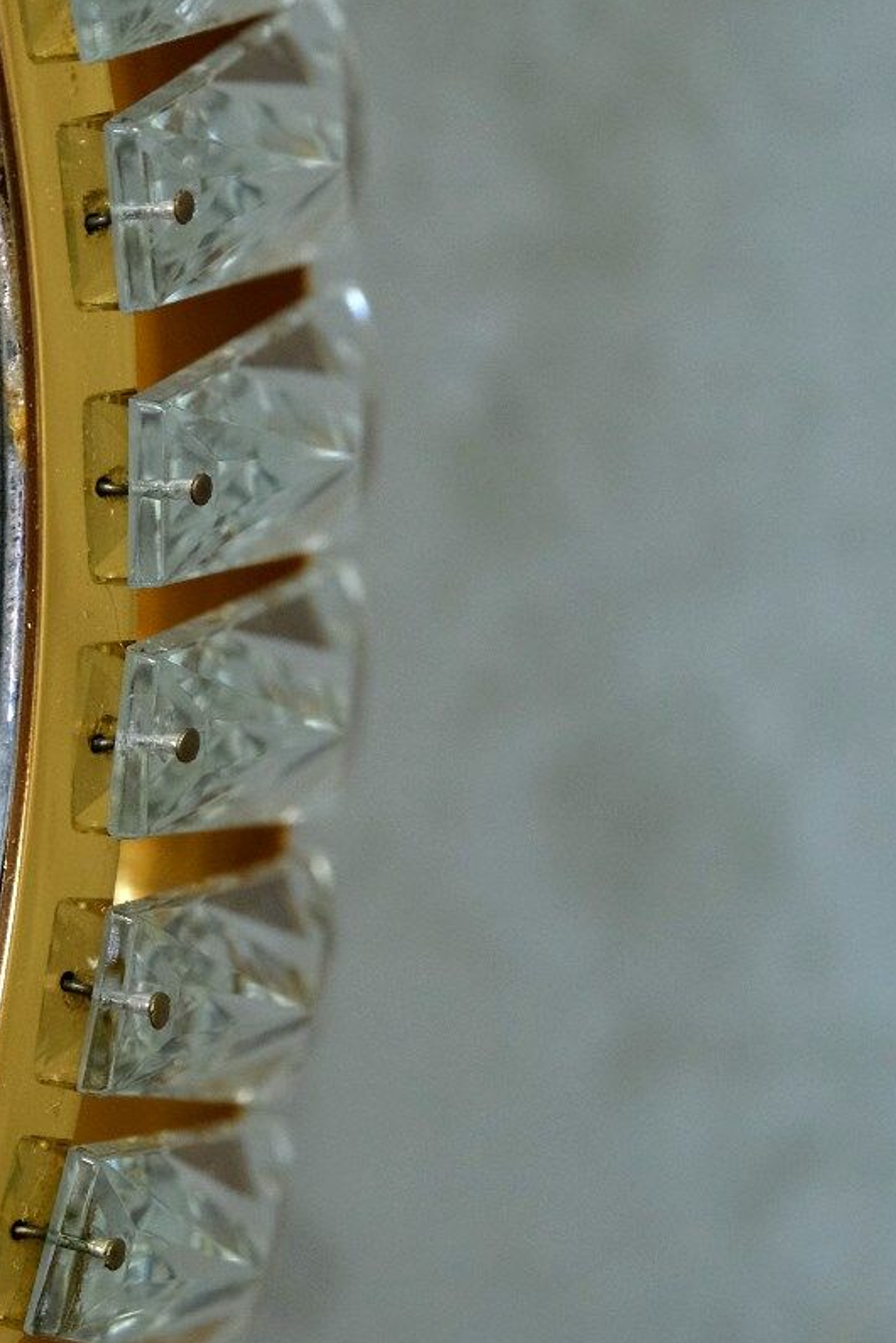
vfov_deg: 18.3
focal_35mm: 112
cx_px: 240
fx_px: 4181
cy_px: 662
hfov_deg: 12.2
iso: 2500
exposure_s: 1/70
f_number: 4
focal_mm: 46.6
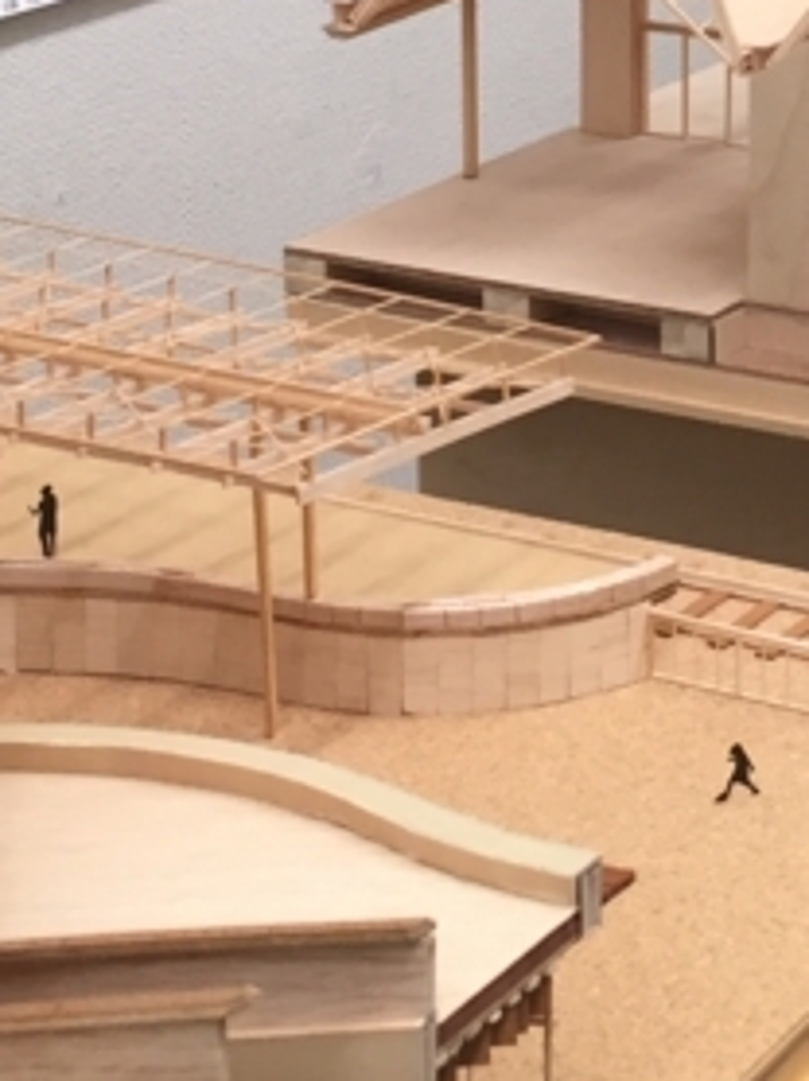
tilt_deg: -12.0
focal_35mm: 107
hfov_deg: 13.6
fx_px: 3339
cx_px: 797
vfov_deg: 17.9
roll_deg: +0.3
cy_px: 4
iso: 64
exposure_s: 1/30
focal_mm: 4.15
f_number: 2.2
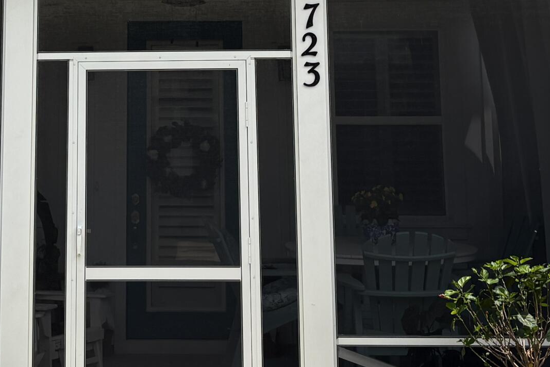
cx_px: 150
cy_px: -32
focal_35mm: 76
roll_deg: +0.5
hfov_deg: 26.4
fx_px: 1161
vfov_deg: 17.4
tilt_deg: +9.1
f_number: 1.6
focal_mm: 5.96
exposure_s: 1/4608
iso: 50
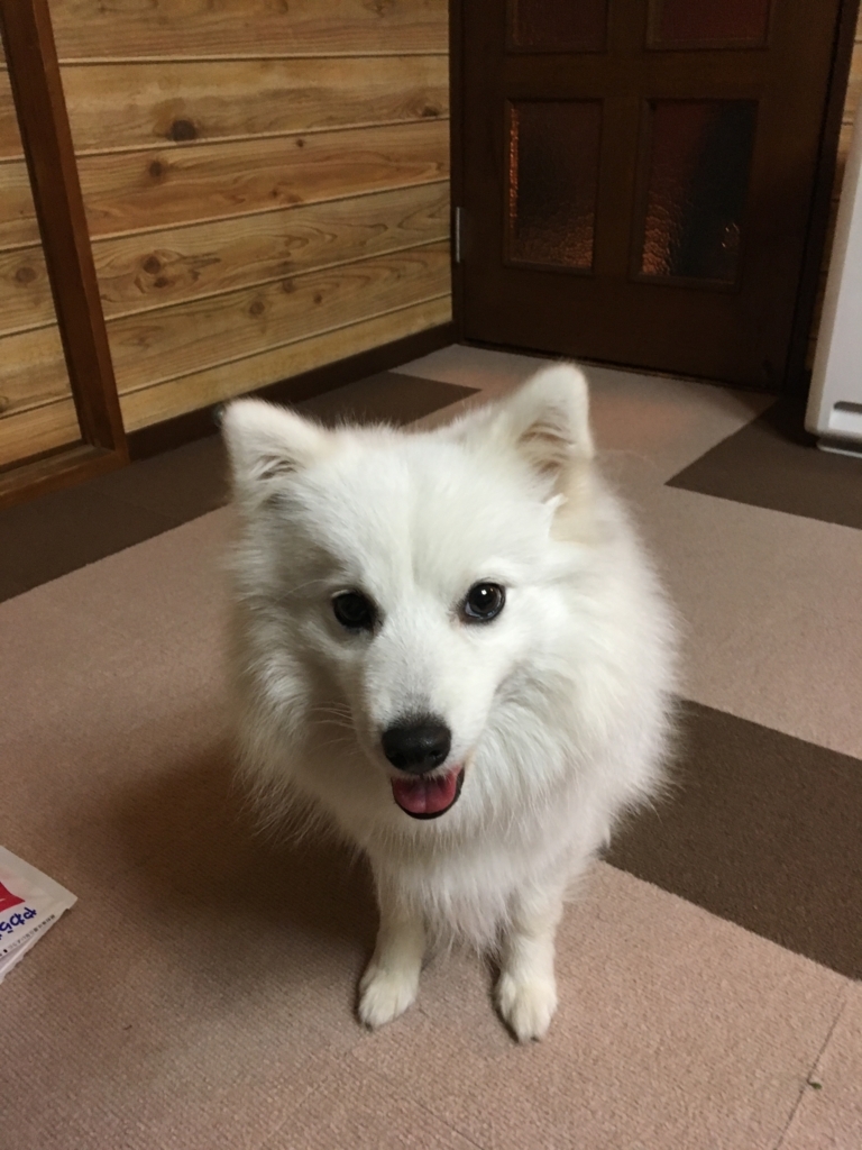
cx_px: 431
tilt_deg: -27.3
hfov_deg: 48.2
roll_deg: +0.5
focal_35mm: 29
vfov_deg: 61.7
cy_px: 575
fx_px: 963
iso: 160
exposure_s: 1/30
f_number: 2.2
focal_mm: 4.15
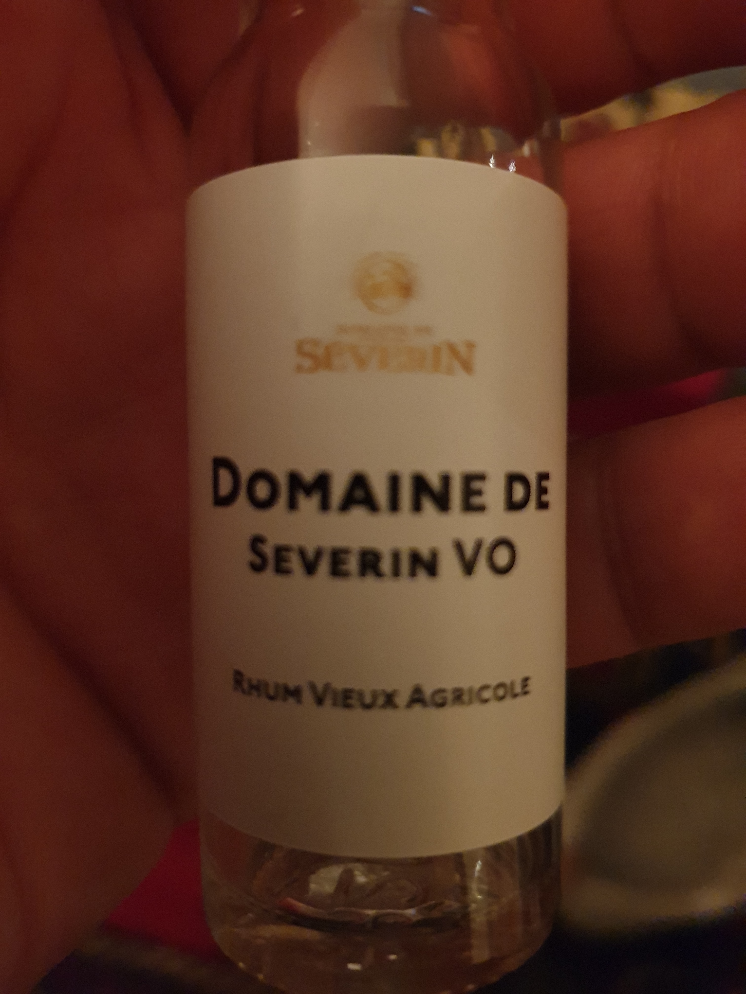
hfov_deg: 53.1
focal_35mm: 26
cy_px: 497
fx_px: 747
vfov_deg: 67.3
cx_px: 373
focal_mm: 4.3
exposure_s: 1/10
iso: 1000
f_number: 1.5
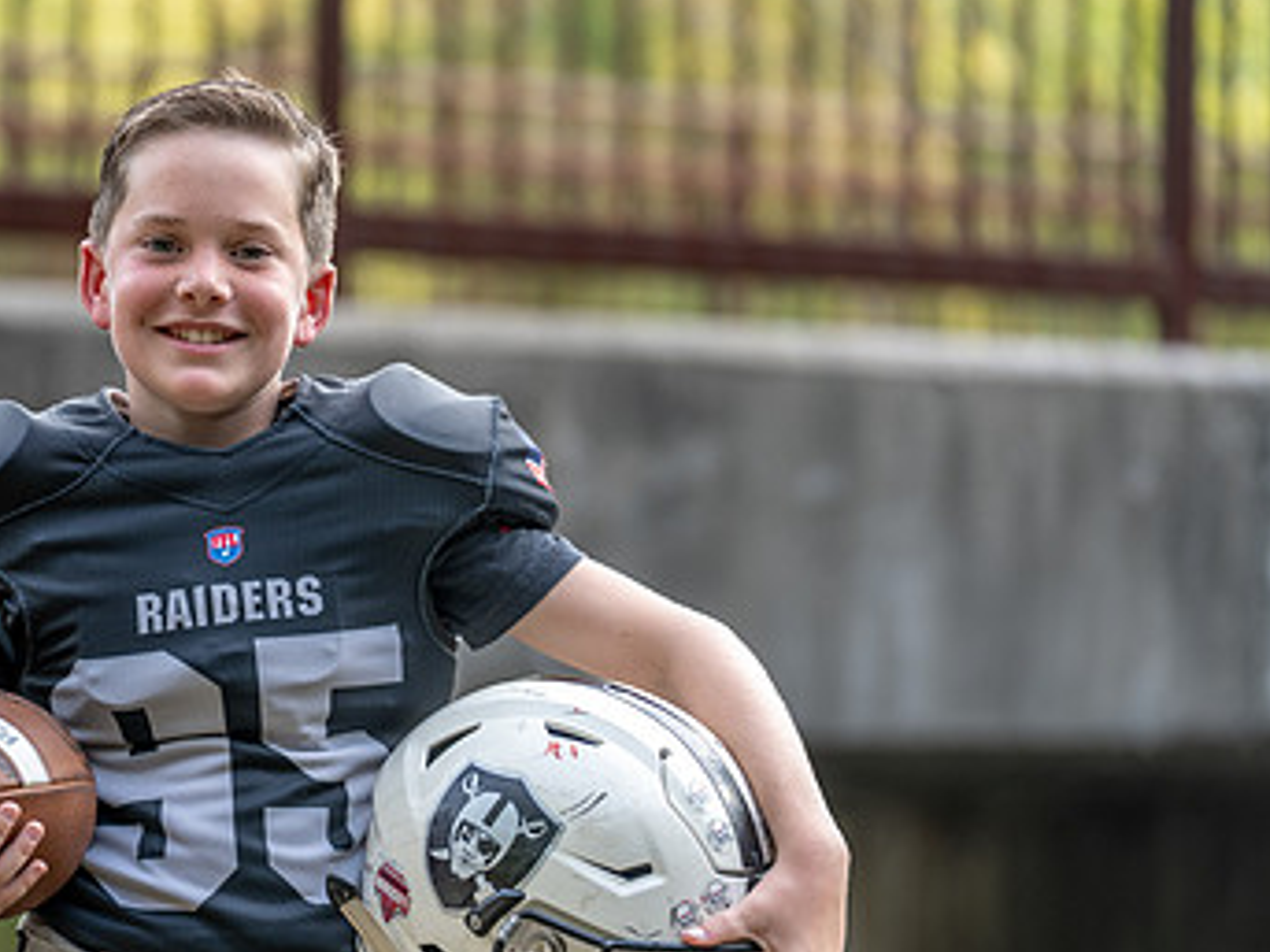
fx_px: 8472
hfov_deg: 8.6
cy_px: 546
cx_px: 226
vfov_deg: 6.4
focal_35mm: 231
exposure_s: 1/320
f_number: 2.8
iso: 160
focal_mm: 142
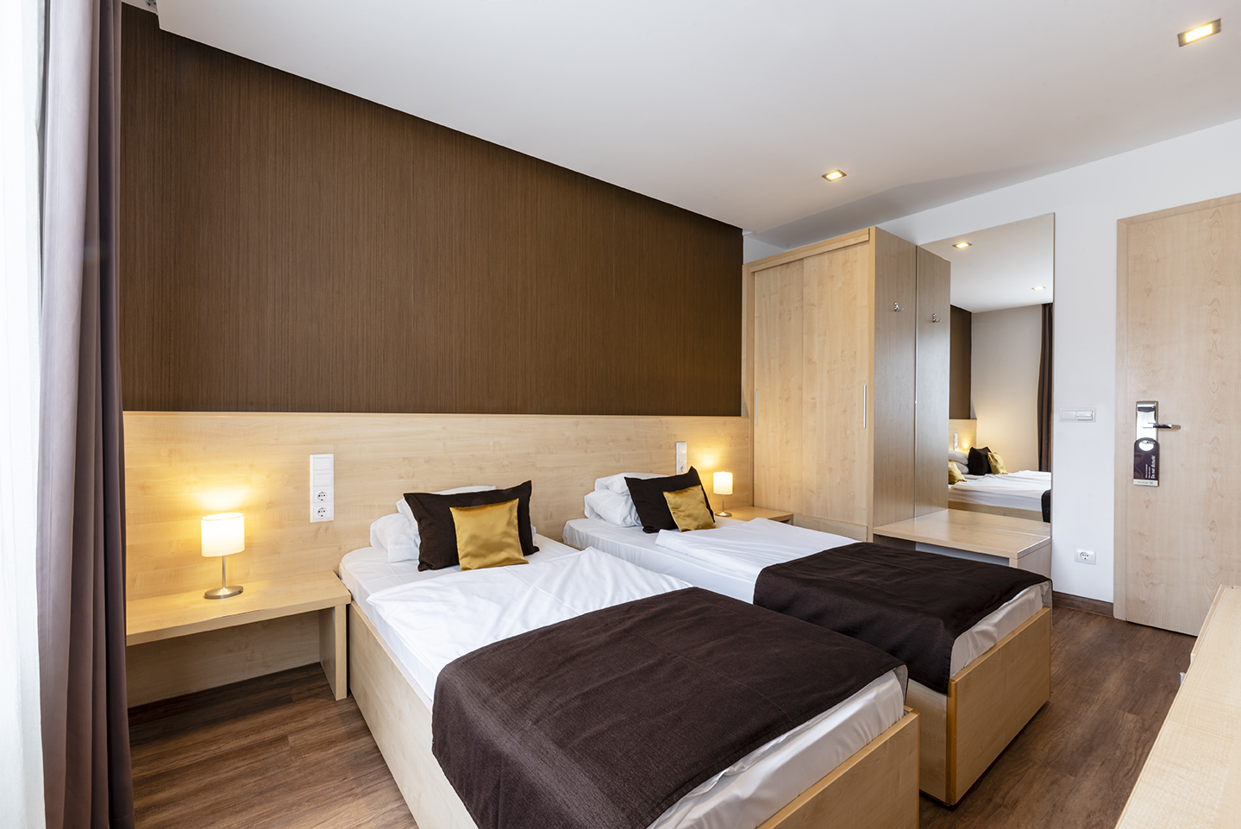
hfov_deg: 104.2
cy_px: 414
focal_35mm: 14
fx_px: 483
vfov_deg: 81.3
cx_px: 620
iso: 100
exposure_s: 1/1.67
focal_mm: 14
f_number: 22
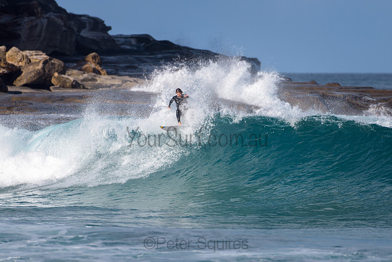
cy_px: 131
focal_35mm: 612
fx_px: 6668
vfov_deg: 2.2
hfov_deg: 3.4
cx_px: 196
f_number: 5.6
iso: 100
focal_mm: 500
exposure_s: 1/2000
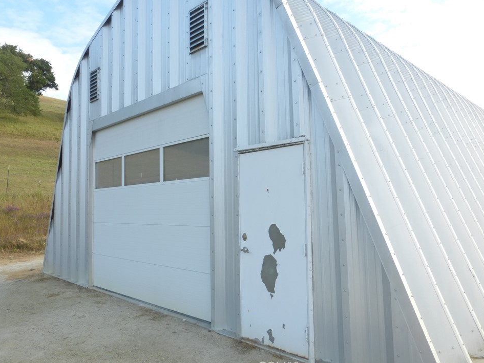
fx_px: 364
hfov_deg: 67.3
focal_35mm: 26
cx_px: 232
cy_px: 177
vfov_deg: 53.1
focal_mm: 4.3
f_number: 4
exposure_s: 1/200
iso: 100
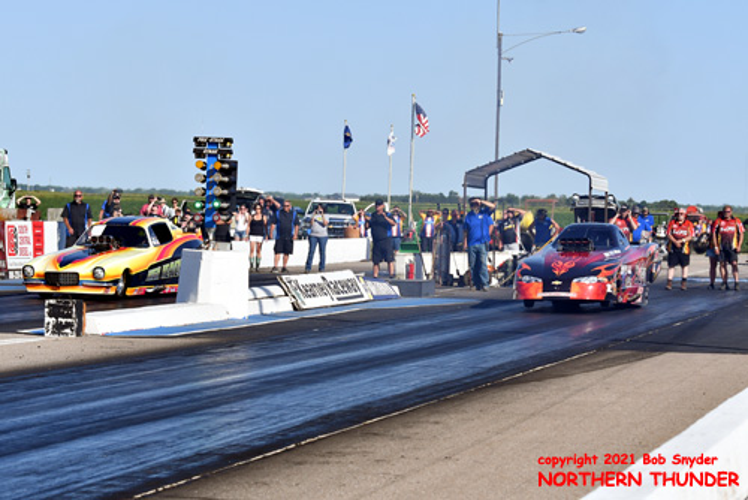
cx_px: 374
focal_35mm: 140
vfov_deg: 9.8
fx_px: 2910
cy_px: 250
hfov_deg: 14.6
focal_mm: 70
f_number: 5.6
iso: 160
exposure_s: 1/1250
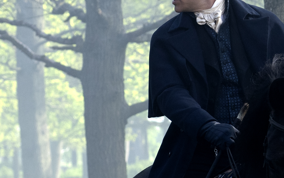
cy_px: 210
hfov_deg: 5.7
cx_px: -21
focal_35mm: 368
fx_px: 2848
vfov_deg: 3.6
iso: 640
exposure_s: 1/320
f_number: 6.3
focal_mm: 90
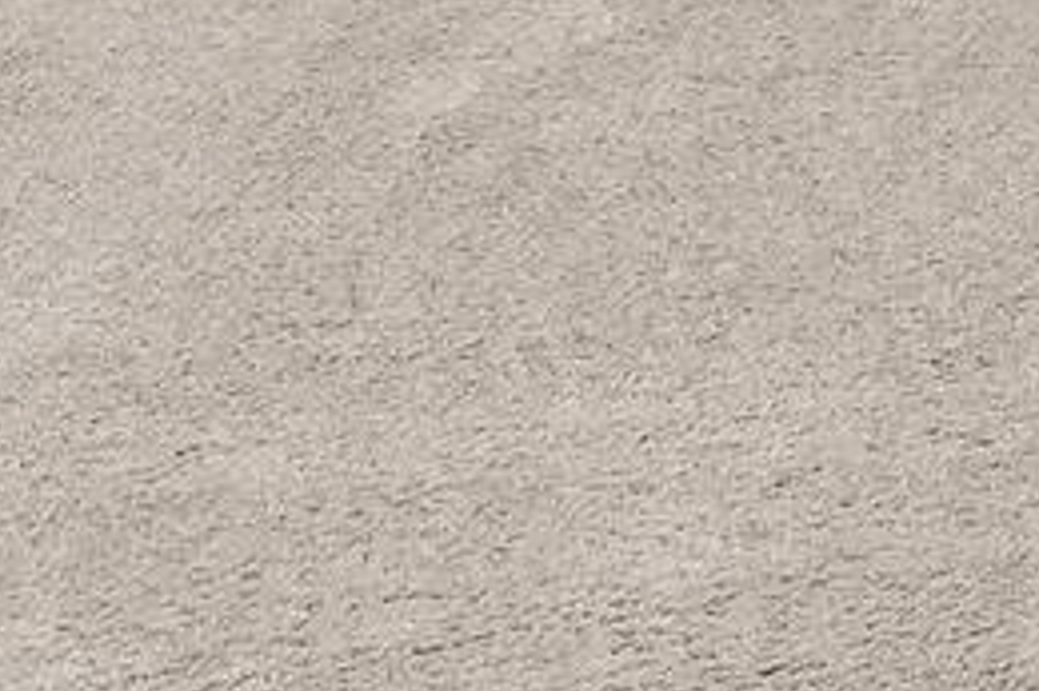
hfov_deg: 13.6
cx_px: 2142
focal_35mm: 126
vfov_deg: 8.7
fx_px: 3634
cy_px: -1472
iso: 400
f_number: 8
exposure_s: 1/8
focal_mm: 16
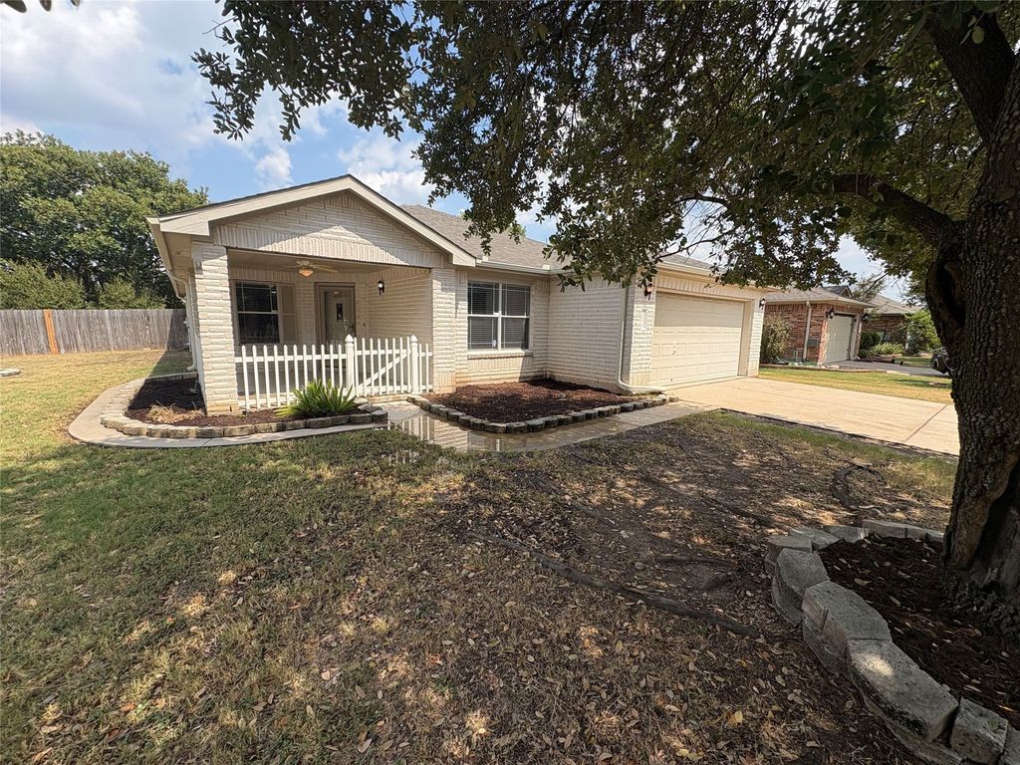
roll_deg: -0.4
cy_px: 382
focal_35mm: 14
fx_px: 413
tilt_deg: -6.9
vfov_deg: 85.7
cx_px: 510
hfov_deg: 102.1
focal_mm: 2.22
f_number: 2.2
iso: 40
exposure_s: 1/1277
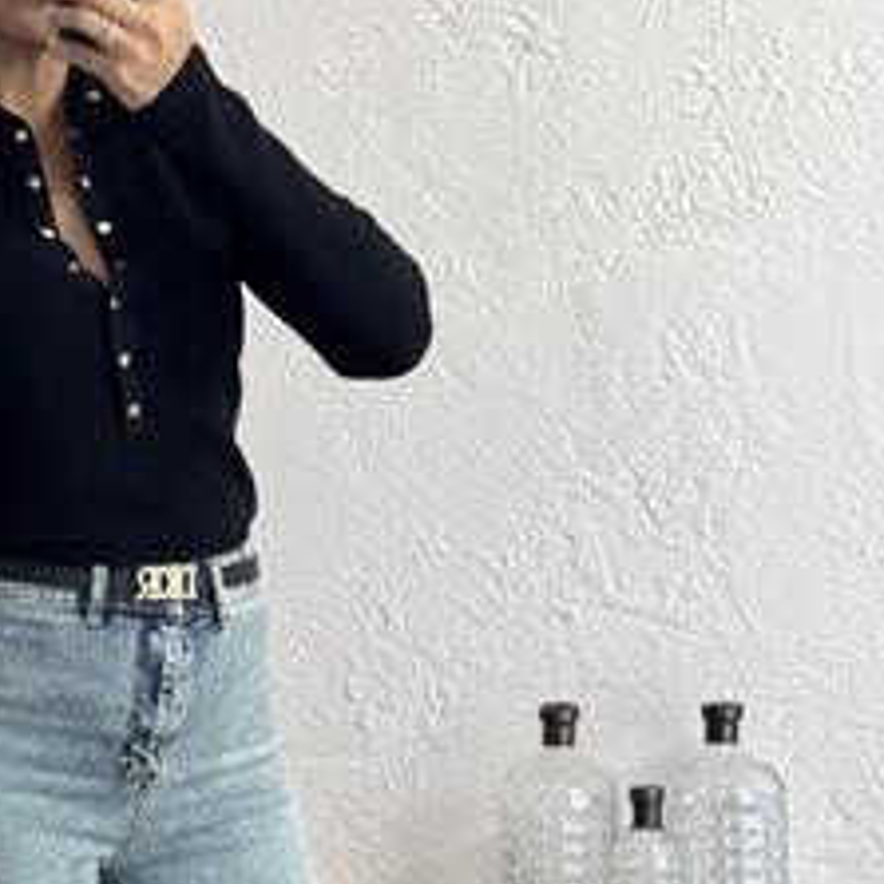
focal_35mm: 99
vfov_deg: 17.2
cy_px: 868
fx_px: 2860
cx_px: 170
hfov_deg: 17.4
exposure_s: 1/124
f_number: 1.78
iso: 64
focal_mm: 6.76
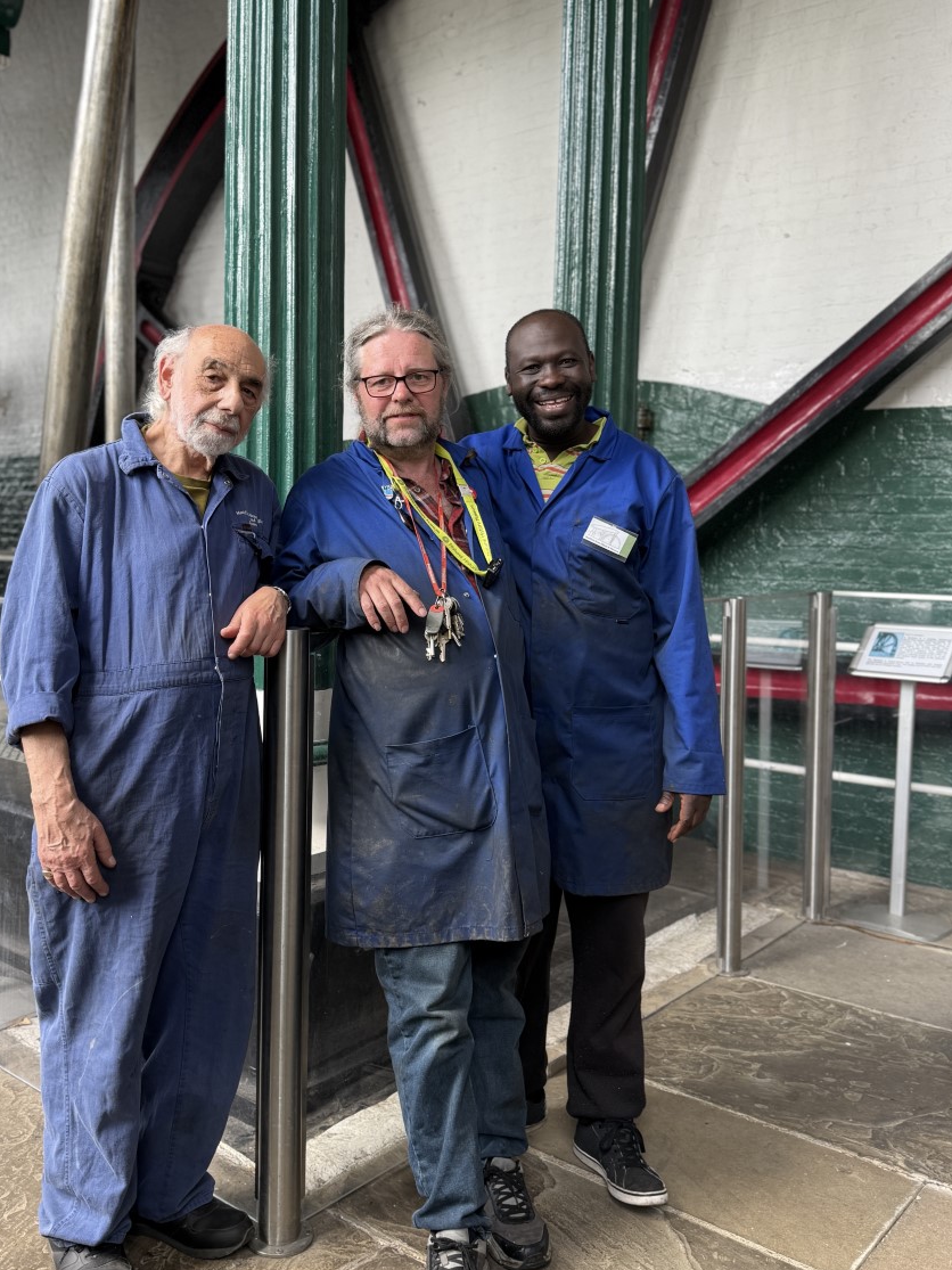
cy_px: 601
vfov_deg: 58.3
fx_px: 1137
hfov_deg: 45.3
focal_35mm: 31
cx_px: 408
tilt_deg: -3.2
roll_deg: -1.4
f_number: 1.78
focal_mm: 6.76
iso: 80
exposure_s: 1/121
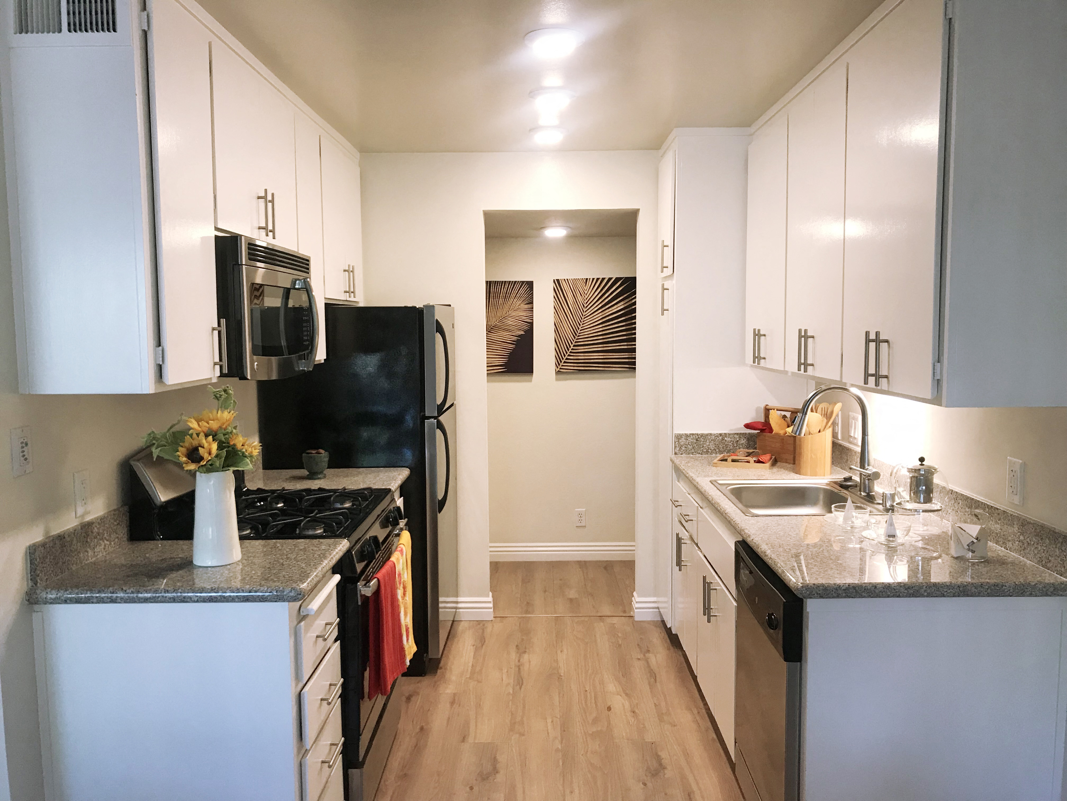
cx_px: 534
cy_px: 400
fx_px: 863
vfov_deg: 49.7
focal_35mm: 28
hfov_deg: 63.4
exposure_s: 1/30
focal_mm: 3.99
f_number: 1.8
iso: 25
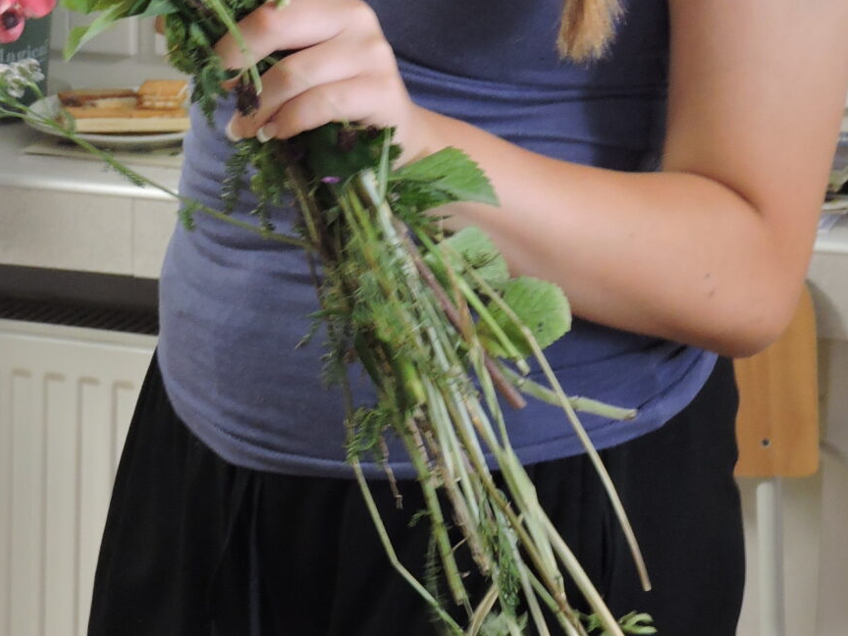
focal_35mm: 154
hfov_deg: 12.8
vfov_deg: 9.5
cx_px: 389
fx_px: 3773
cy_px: -131
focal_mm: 11.6
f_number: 4.2
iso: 400
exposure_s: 1/20
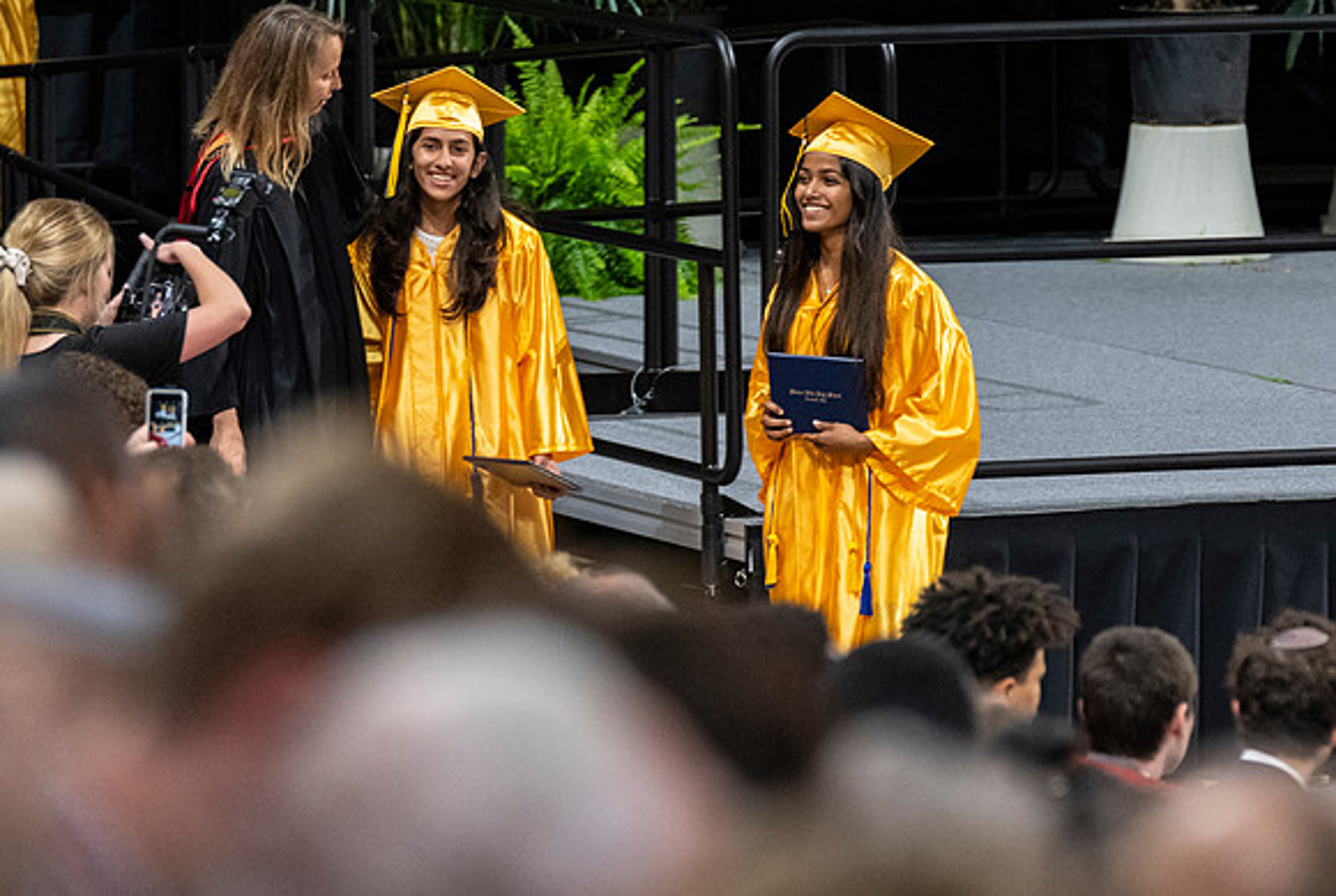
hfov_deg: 5.1
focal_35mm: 404
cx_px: 856
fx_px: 15018
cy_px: 451
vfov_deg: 3.4
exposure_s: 1/200
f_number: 4
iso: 2000
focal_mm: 200
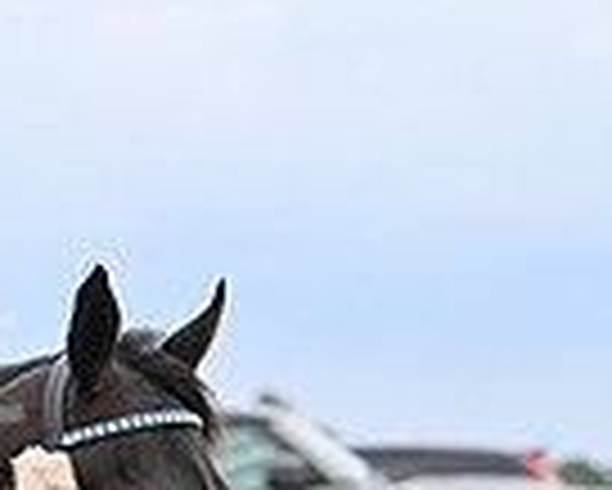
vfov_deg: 4.0
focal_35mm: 391
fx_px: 7087
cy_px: 641
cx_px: -256
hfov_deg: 4.9
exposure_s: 1/3200
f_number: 4
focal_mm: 98
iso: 1000
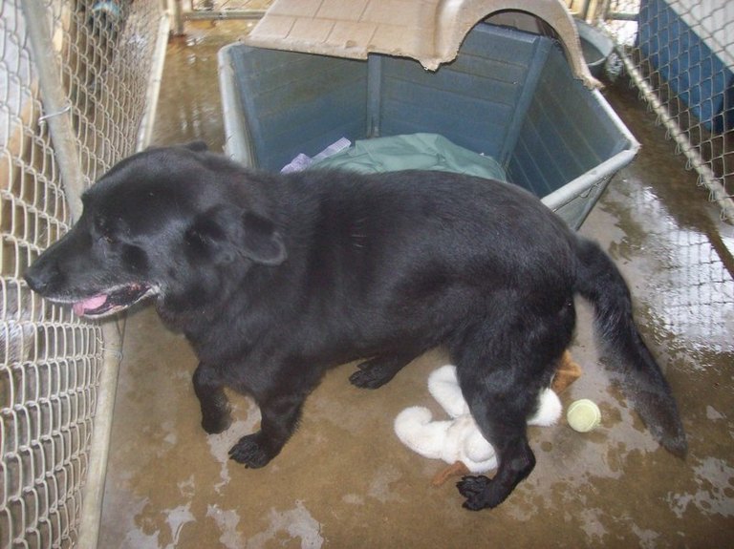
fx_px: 763
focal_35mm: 36
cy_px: 274
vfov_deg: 39.6
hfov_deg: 51.4
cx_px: 367
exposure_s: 1/64
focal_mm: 6
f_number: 2.7
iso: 200
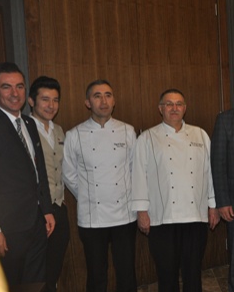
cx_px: 214
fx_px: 578
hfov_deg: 22.3
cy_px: 146
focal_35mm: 67
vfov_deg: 28.4
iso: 800
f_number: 4
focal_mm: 31
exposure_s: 1/60
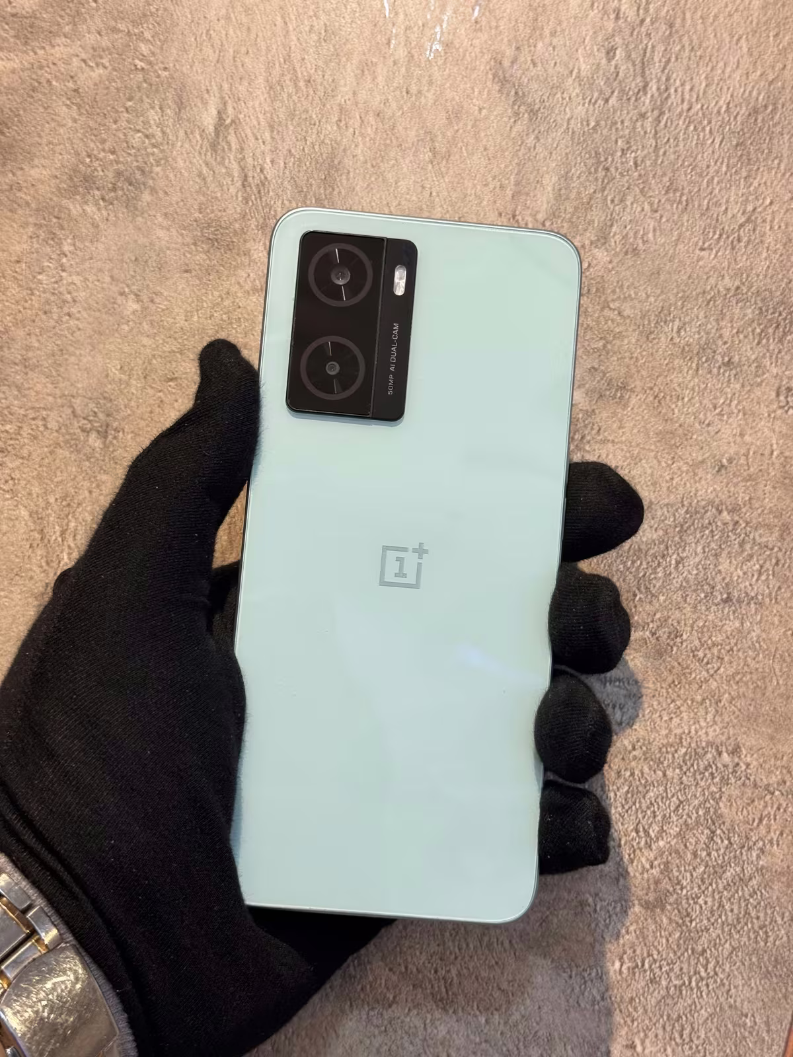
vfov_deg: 39.7
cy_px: 528
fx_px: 1466
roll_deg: -15.5
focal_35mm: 48
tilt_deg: +6.9
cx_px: 396
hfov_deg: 30.3
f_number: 1.78
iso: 64
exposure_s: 1/50
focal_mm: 6.76
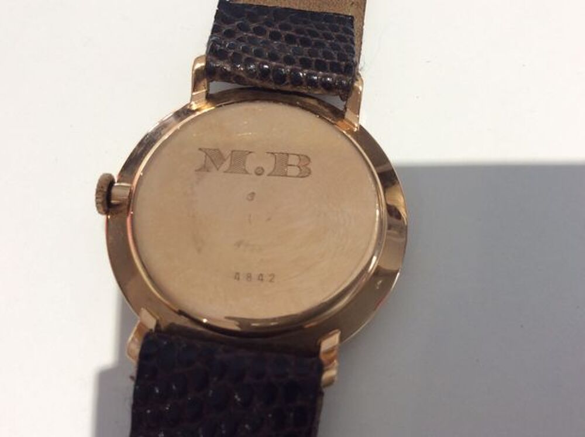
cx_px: 292
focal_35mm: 32
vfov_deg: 44.1
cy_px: 218
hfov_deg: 56.9
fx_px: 540
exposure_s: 1/25
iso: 50
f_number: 2.4
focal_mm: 3.3
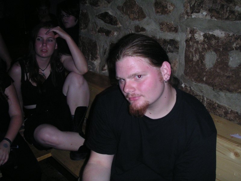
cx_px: 120
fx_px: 265
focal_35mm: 38
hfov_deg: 49.0
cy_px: 90
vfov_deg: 37.7
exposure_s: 1/45
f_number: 2.8
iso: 160
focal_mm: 6
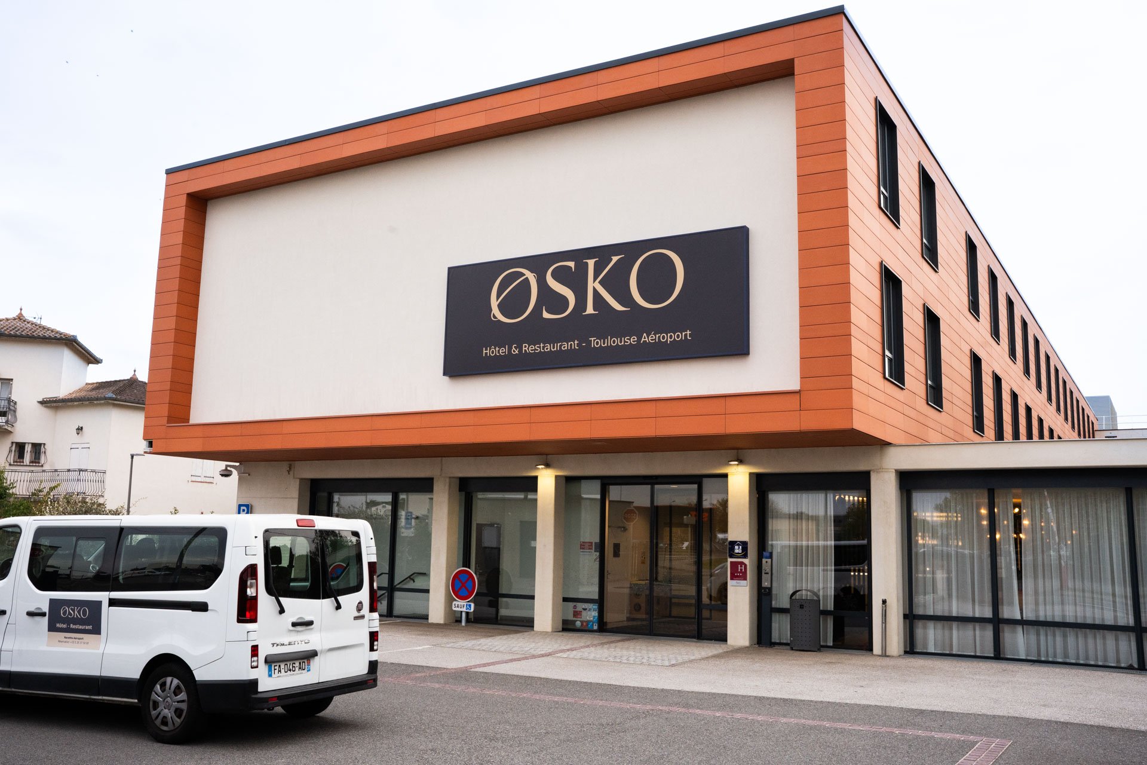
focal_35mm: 32
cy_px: 382
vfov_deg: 40.9
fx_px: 1026
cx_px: 574
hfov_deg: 58.4
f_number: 13
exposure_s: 1/125
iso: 1600
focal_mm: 32.2
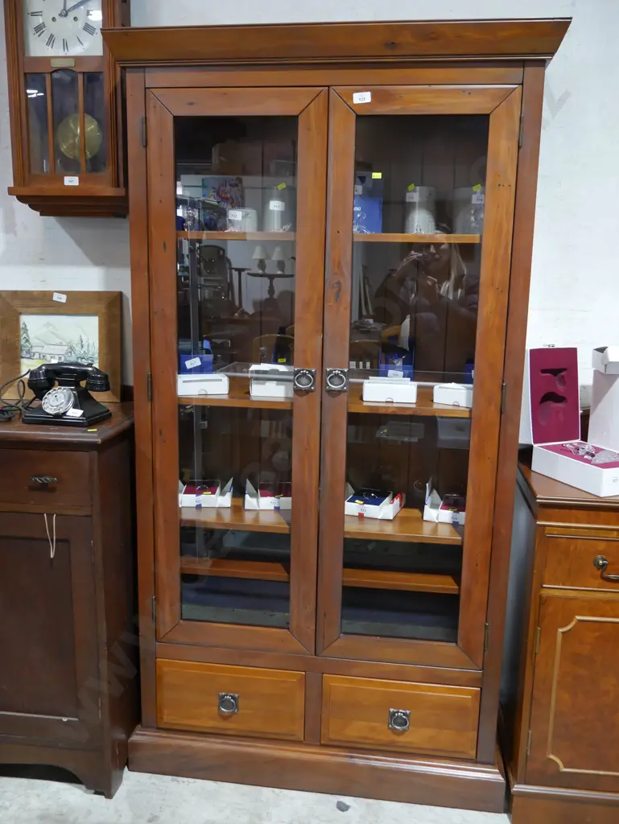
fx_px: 762
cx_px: 310
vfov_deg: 56.8
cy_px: 412
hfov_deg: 44.2
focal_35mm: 32
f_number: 3.6
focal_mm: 16
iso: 800
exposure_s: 1/60
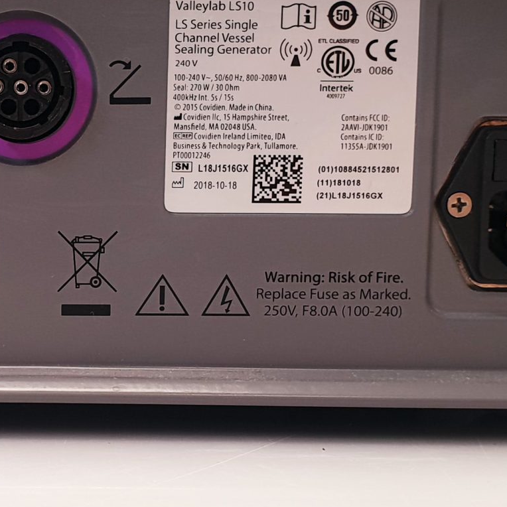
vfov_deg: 22.4
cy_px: 315
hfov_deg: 21.9
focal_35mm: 77
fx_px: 1276
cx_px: 46
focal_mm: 4.3
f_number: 2.4
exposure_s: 1/50
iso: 80
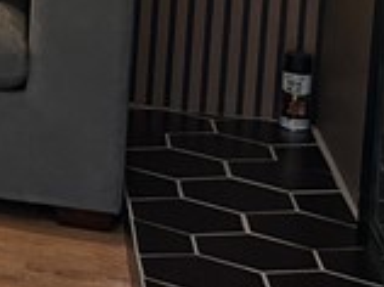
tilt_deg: -6.5
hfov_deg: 9.1
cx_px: -807
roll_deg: -0.8
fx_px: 1872
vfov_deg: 8.4
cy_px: -219
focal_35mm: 169
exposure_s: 1/120
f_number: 1.5
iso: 100
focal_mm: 5.7
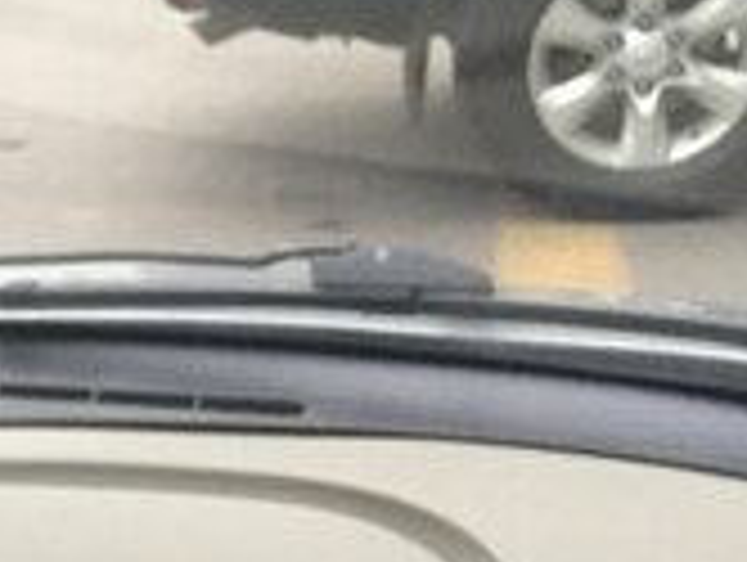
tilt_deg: -22.7
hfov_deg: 15.1
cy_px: 722
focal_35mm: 115
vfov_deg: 12.5
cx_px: -536
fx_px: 2485
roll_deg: +4.6
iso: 200
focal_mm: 4.15
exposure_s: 1/33
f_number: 2.2
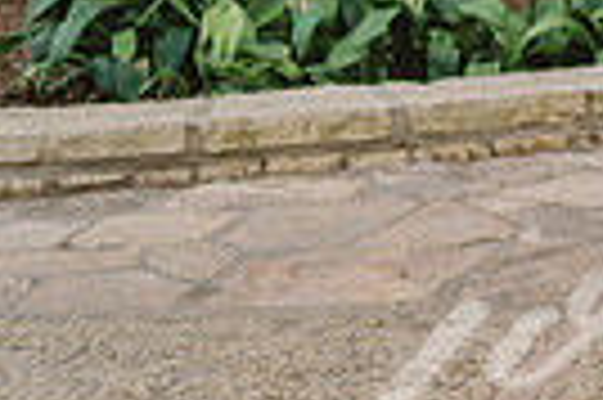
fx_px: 2543
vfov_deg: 8.8
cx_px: 1264
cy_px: -182
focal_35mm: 152
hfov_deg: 11.9
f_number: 2
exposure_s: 1/125
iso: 250
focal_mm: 35
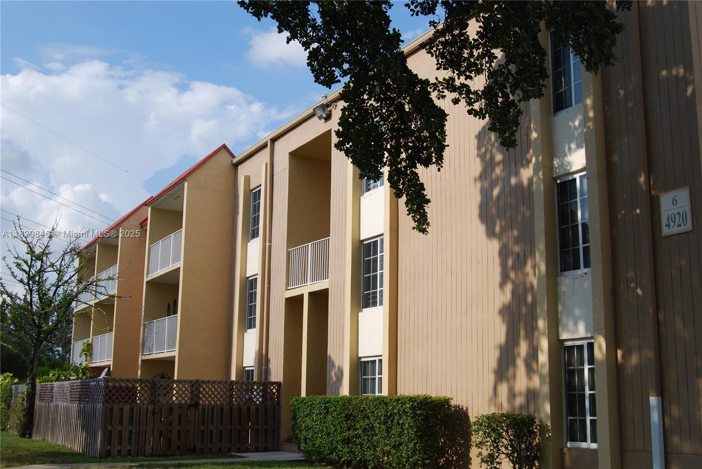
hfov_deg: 46.4
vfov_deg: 32.0
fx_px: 820
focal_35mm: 42
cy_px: 234
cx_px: 351
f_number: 8
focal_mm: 28
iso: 100
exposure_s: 1/250
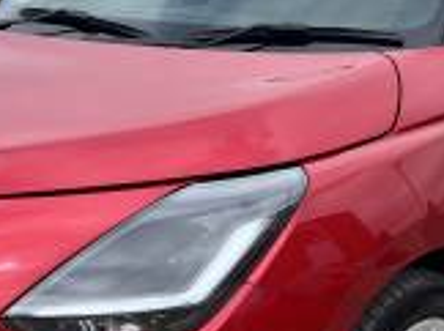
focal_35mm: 103
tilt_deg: -14.2
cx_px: 274
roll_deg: +3.2
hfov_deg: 19.1
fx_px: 1319
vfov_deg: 14.3
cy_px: 197
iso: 50
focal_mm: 5.7
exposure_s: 1/3077
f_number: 1.5
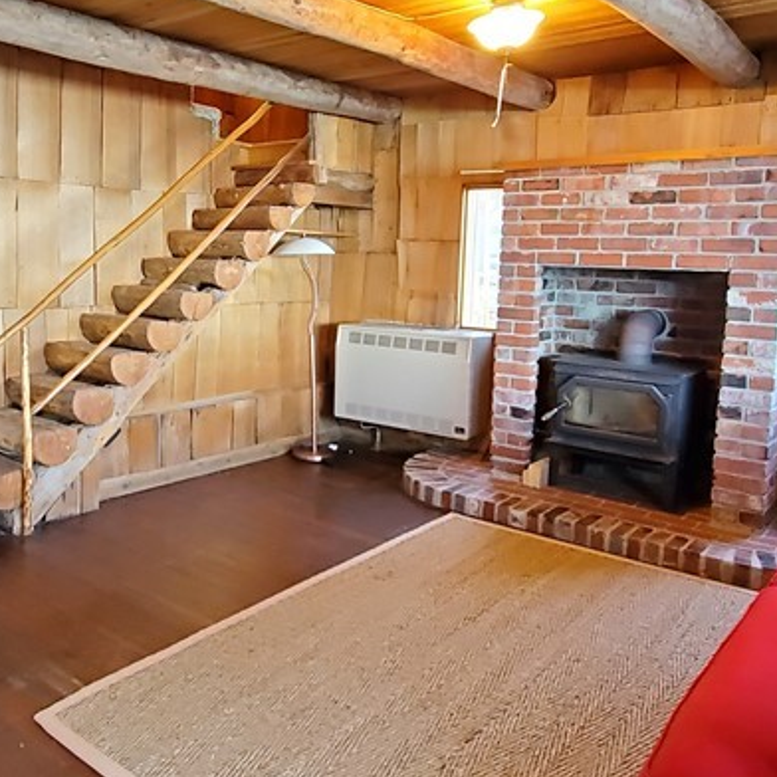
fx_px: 762
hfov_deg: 52.7
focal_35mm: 30
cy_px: 303
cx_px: 240
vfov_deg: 53.6
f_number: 2.2
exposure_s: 1/24
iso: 800
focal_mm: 1.8
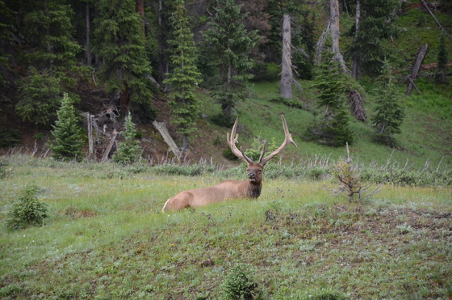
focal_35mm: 210
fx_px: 2631
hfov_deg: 9.8
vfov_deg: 6.5
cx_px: 226
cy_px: 150
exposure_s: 1/250
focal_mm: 140
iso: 400
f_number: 5.6
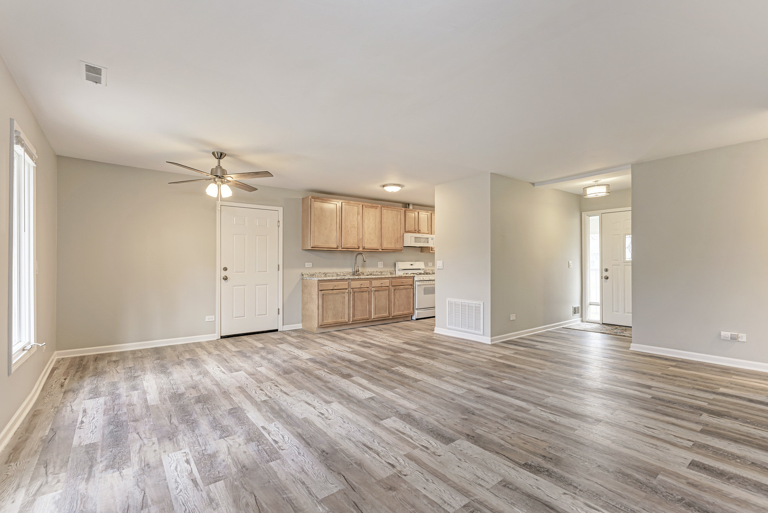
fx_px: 341
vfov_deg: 73.8
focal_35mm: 16
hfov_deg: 96.7
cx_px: 384
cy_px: 256
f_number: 7.1
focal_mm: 16
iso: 100
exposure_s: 1/6
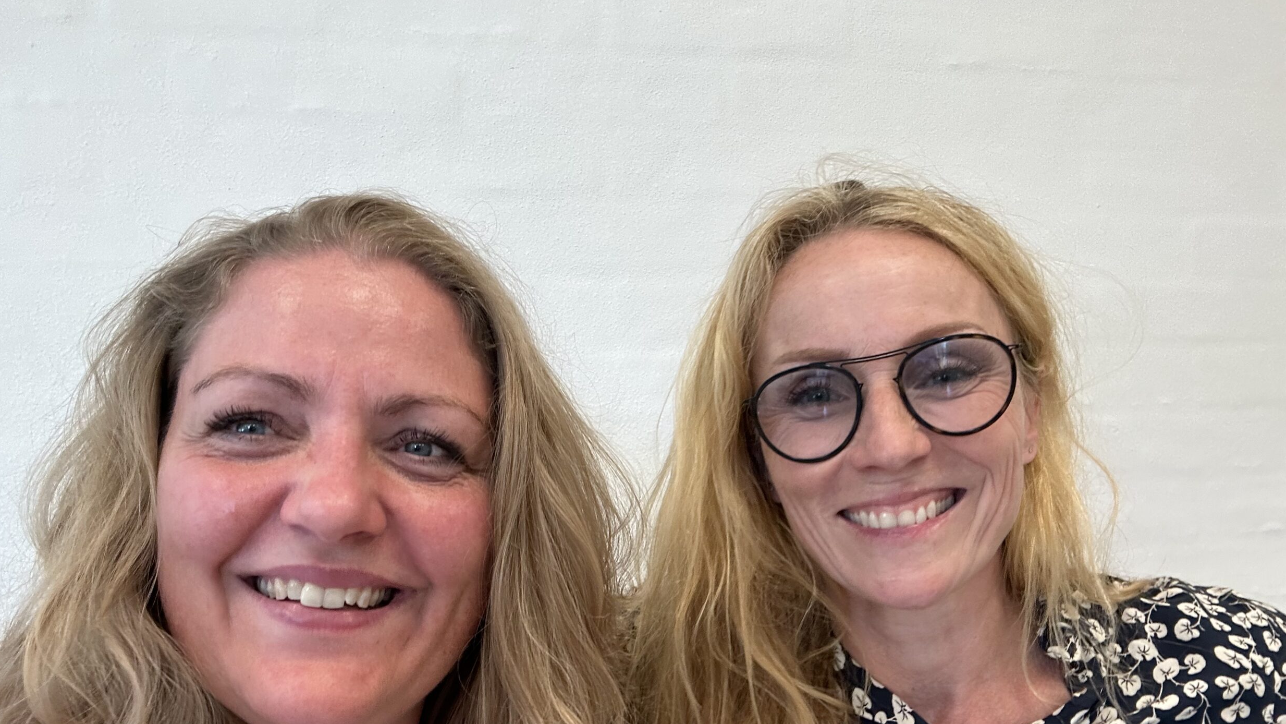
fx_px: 887
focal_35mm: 26
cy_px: 496
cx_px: 628
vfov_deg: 43.6
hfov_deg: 71.9
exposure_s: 1/60
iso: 100
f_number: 1.9
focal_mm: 2.69
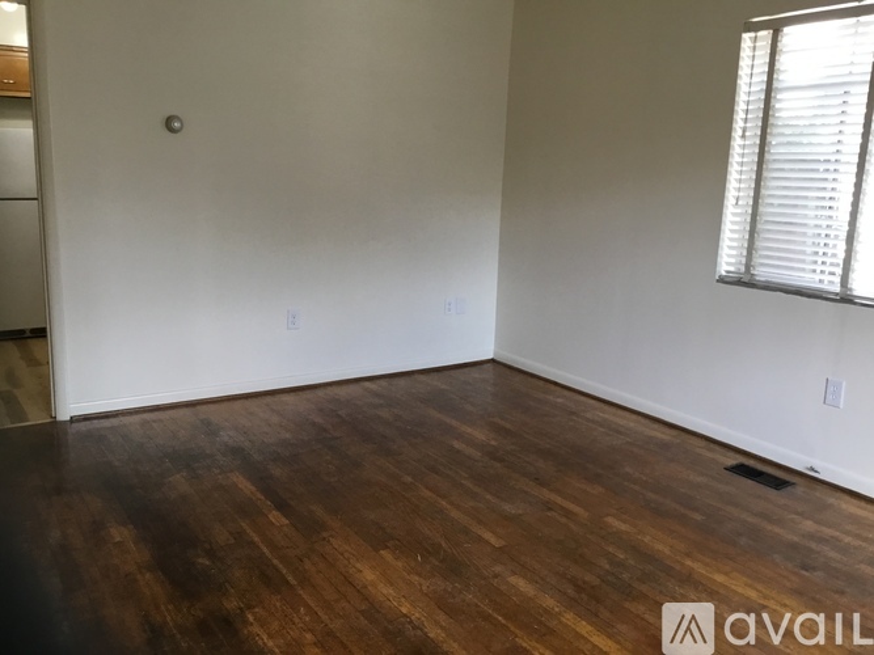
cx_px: 437
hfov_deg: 58.4
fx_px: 783
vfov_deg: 45.4
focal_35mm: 31
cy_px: 328
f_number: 2.4
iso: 40
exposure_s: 1/30
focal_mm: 3.3
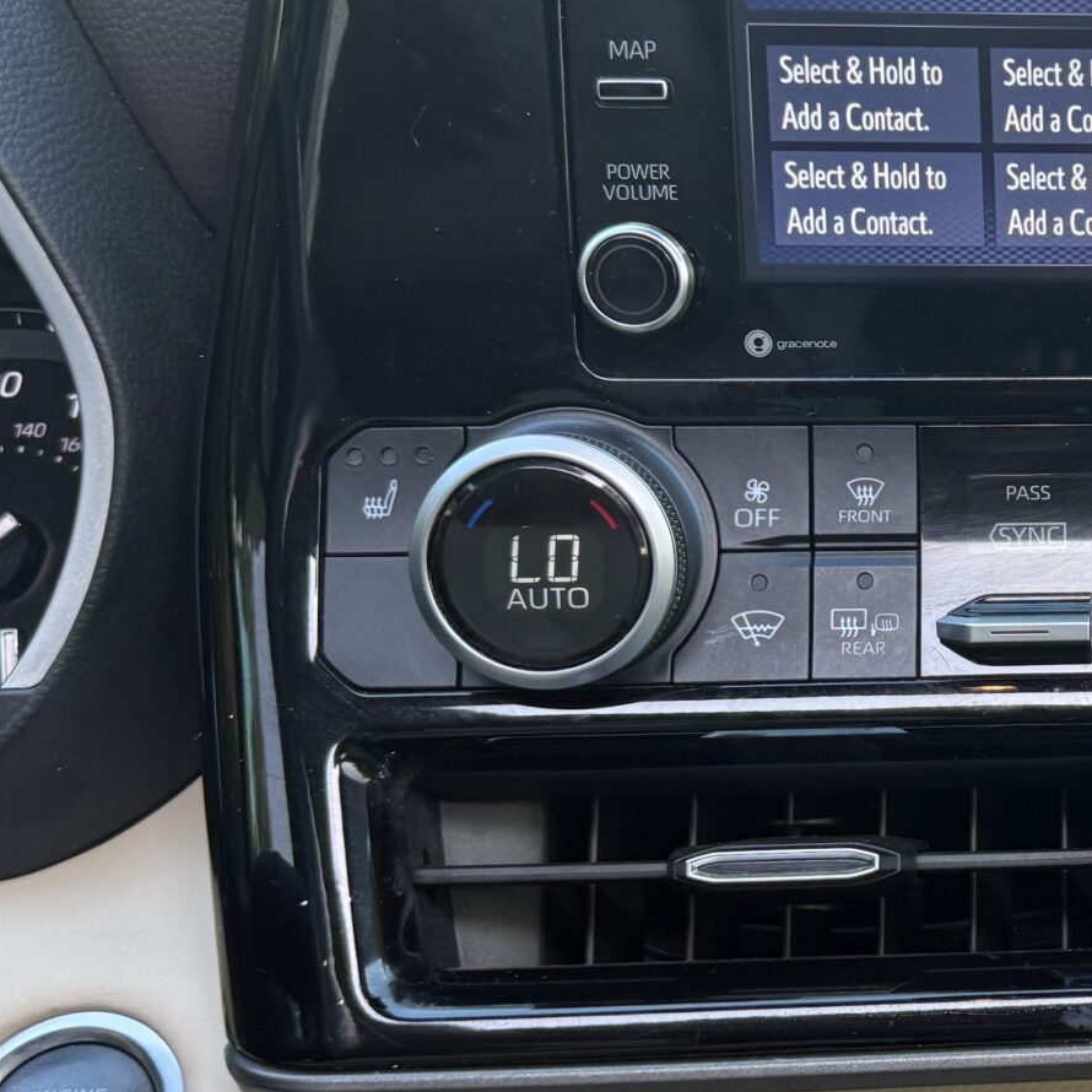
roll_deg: -0.2
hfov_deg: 25.2
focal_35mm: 61
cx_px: 1326
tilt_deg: -13.7
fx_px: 2177
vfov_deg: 28.1
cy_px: 612
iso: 125
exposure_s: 1/121
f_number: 1.78
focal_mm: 6.76
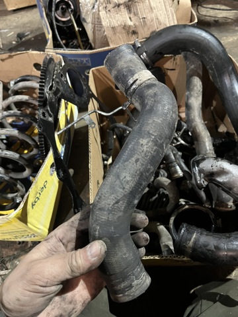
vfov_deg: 67.3
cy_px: 158
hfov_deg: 53.1
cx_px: 119
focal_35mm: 26
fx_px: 238
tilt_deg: -60.6
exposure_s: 1/25
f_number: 1.6
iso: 640
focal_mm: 5.1
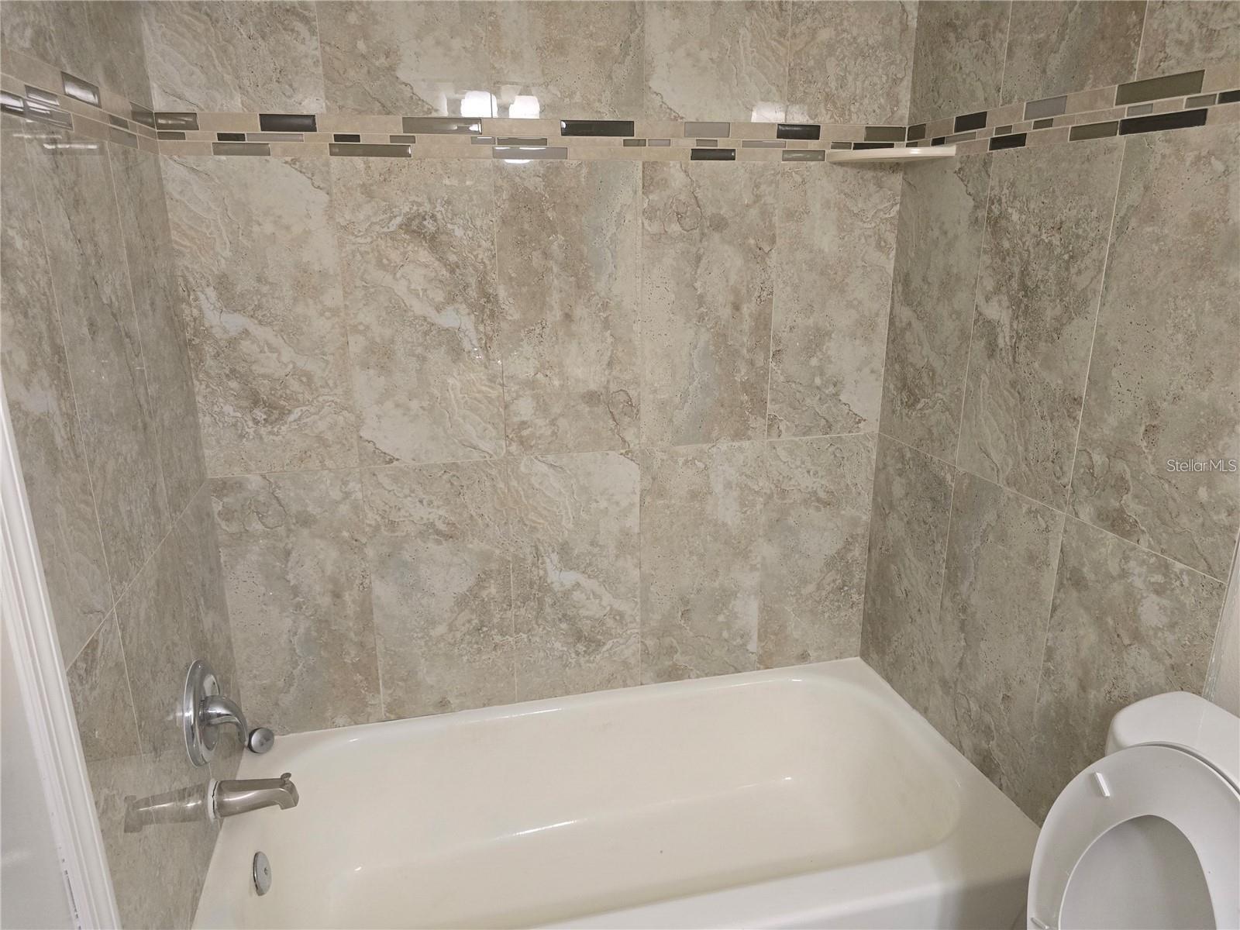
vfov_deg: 58.9
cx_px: 620
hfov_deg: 73.9
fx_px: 824
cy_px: 465
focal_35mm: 23
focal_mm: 6.3
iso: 400
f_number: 1.7
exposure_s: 1/120
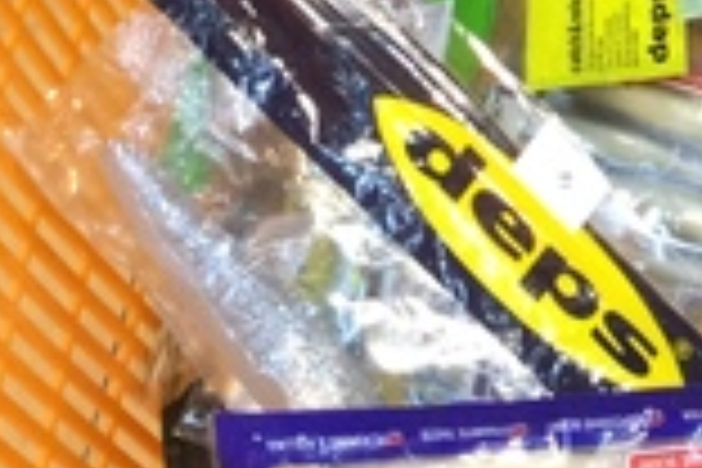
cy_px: 108
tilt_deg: -53.7
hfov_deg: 15.2
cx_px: 1071
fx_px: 2418
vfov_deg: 11.0
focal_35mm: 124
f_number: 2.4
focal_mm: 3.3
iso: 32
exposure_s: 1/30
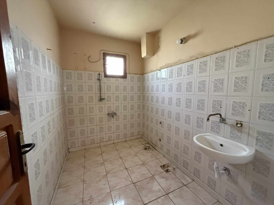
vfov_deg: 85.7
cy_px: 102
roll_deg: +0.1
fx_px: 111
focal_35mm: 14
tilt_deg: -6.7
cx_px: 137
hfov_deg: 102.1
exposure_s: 1/60
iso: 800
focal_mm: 2.22
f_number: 2.2
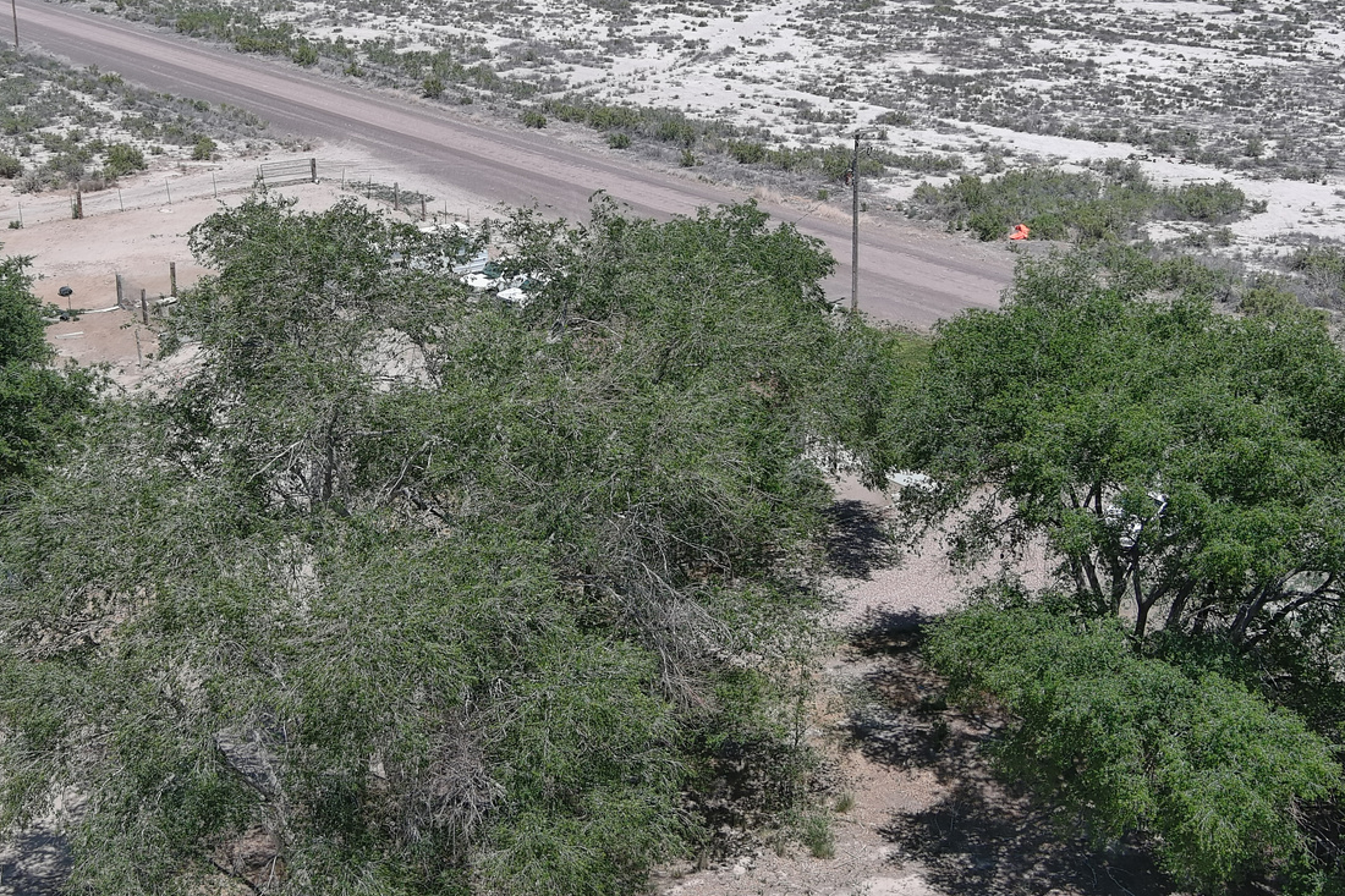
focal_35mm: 54
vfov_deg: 24.8
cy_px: 244
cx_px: 562
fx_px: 2017
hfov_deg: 36.8
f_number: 2.8
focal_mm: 10.13
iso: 100
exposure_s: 1/1250
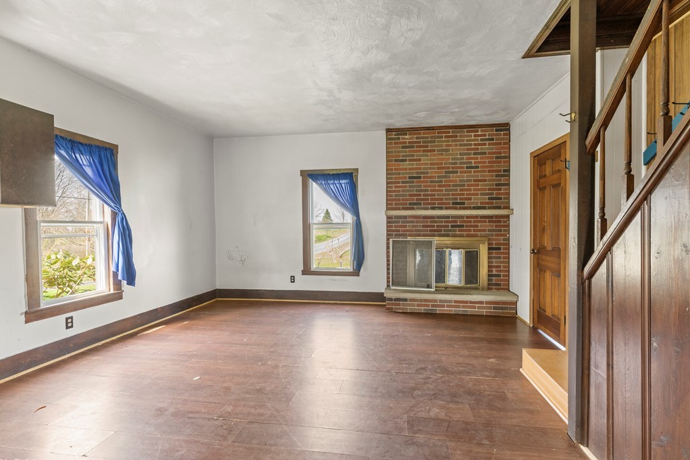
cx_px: 354
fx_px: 326
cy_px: 231
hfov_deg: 93.3
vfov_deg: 70.4
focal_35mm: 17
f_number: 8
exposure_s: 1/10
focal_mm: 16
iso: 800
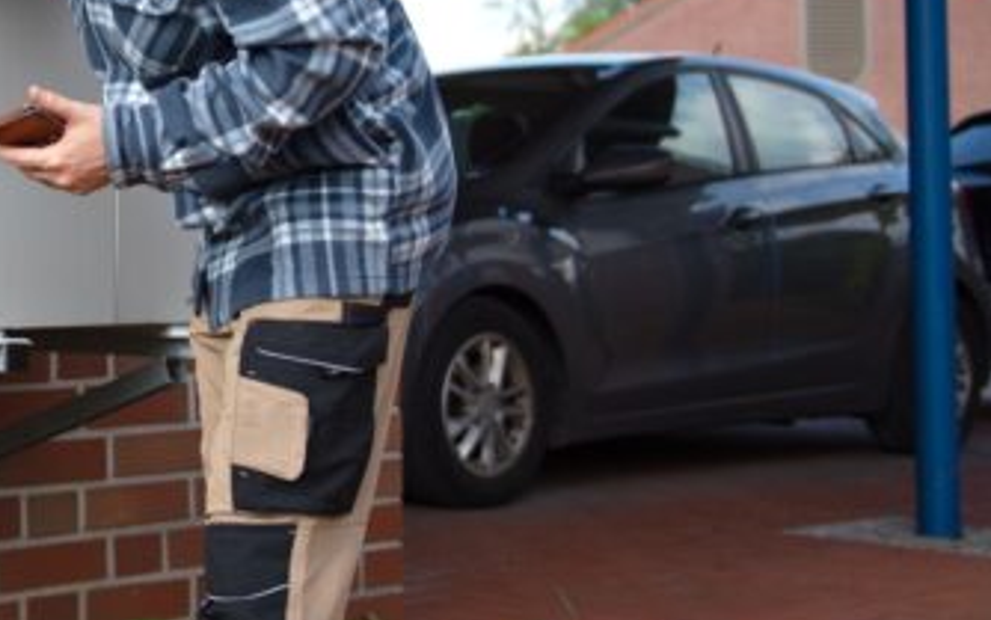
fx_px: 2026
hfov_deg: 25.7
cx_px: -71
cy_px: -43
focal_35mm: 75
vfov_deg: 16.9
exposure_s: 1/1000
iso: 100
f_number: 3.2
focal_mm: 32
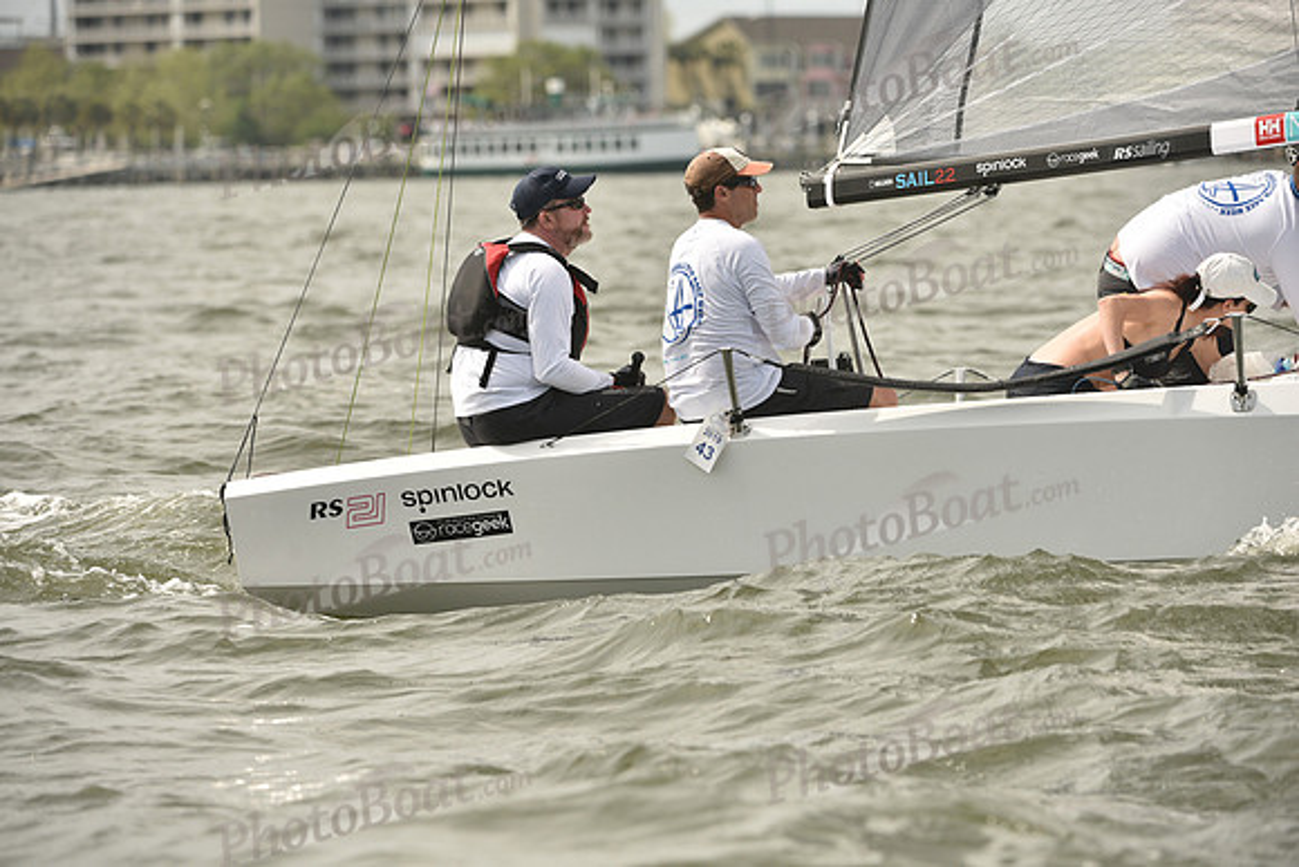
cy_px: 434
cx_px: 650
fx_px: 8662
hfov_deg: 8.6
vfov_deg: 5.7
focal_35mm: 240
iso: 320
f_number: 5.6
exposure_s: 1/1600
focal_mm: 240
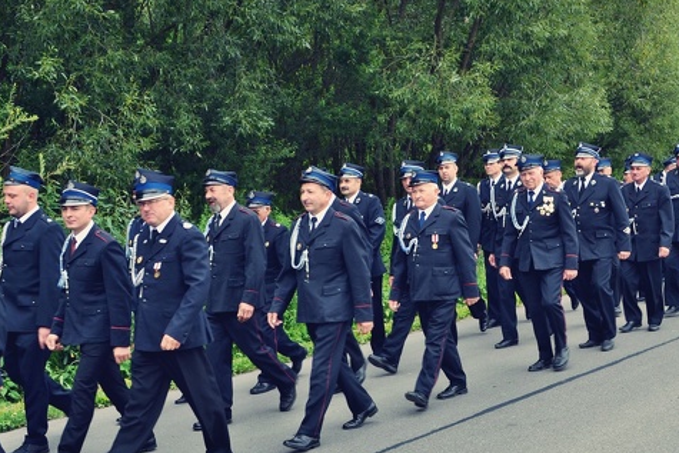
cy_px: 263
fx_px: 943
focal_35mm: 50
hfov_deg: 39.4
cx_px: 403
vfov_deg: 27.0
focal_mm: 20
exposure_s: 1/125
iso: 140
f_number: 5.6
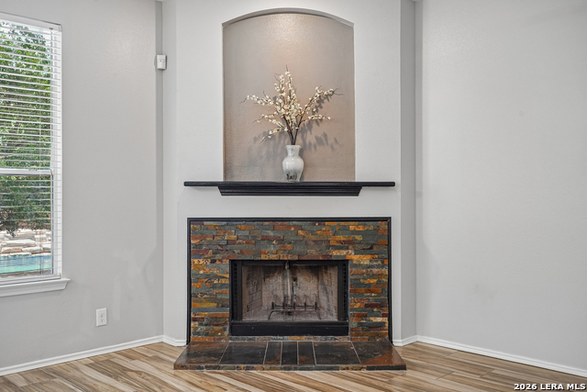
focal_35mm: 33
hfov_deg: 57.2
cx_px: 294
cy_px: 196
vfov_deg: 40.0
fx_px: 538
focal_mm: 33
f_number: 8
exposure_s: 1/10
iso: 400
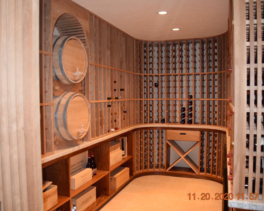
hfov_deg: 57.2
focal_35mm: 31
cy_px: 105
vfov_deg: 47.1
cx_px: 128
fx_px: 242
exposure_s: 1/60
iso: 3200
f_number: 3.5
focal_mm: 18
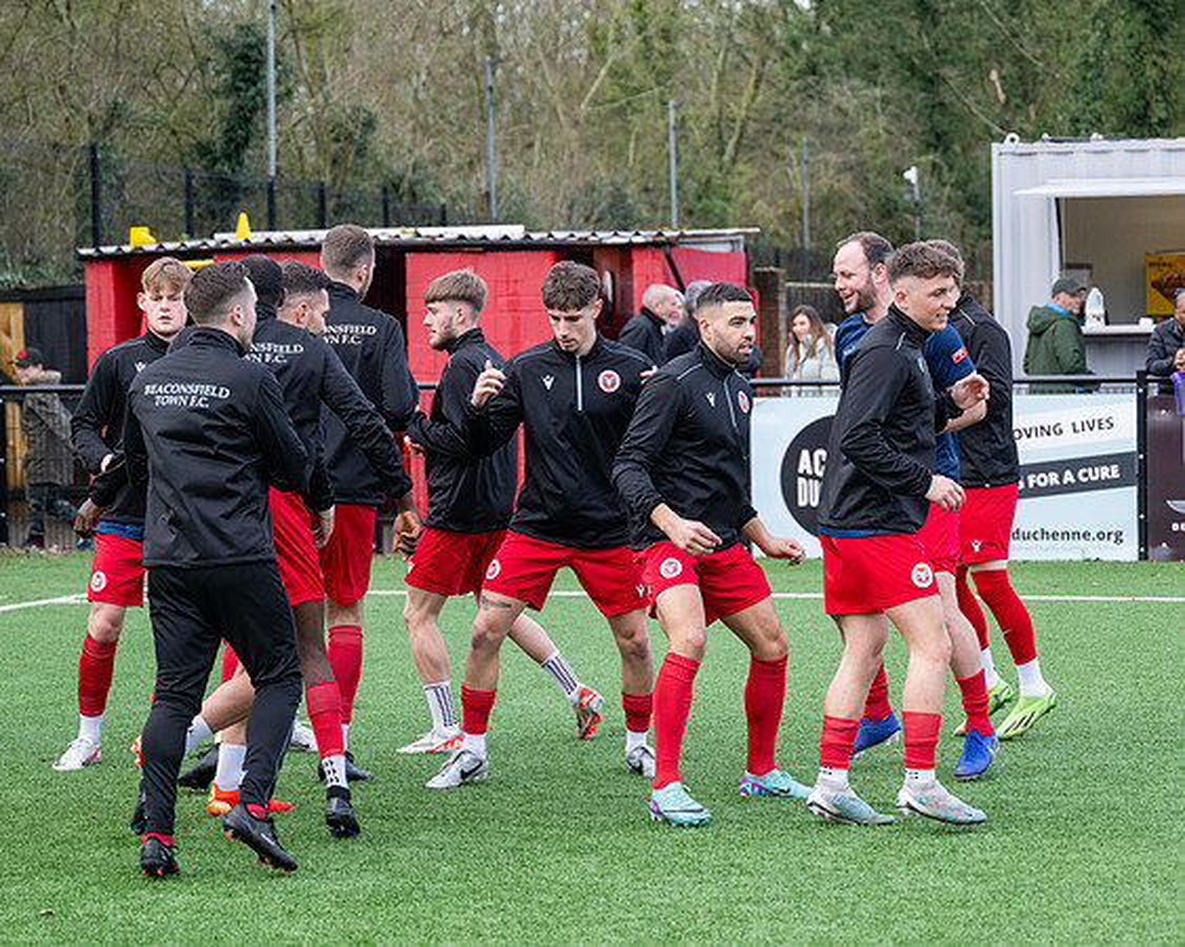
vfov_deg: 13.6
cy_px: 473
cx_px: 656
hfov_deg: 16.9
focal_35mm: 113
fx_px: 3979
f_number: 4
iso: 800
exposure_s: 1/1250
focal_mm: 98
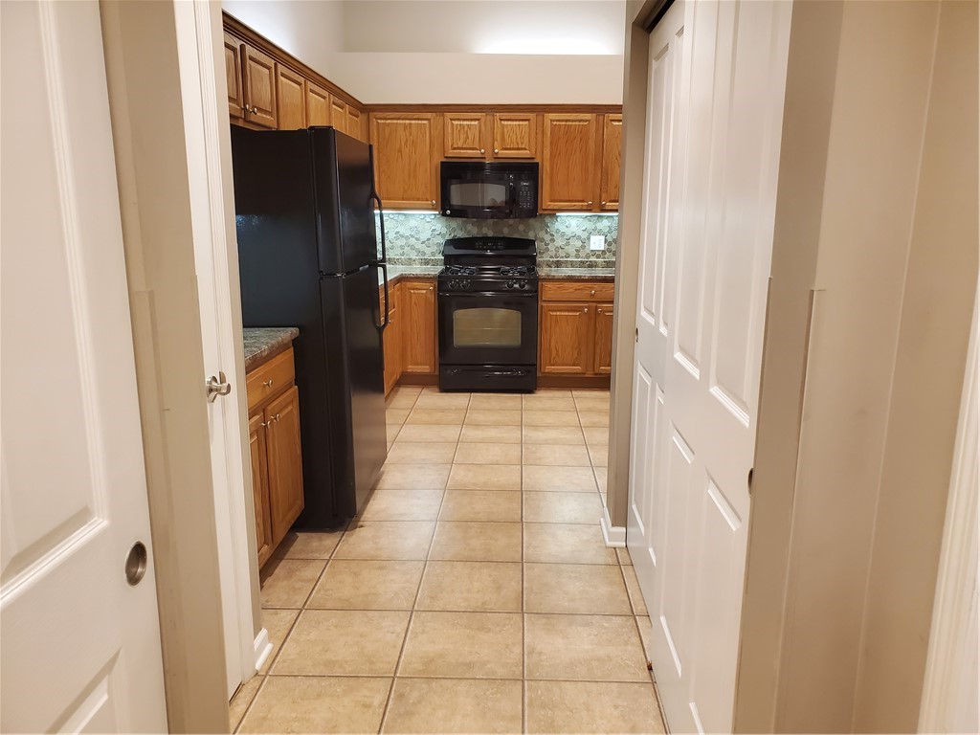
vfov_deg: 53.1
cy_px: 368
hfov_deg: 67.3
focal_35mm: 26
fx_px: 736
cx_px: 490
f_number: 2.4
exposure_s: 1/40
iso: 320
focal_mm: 4.3
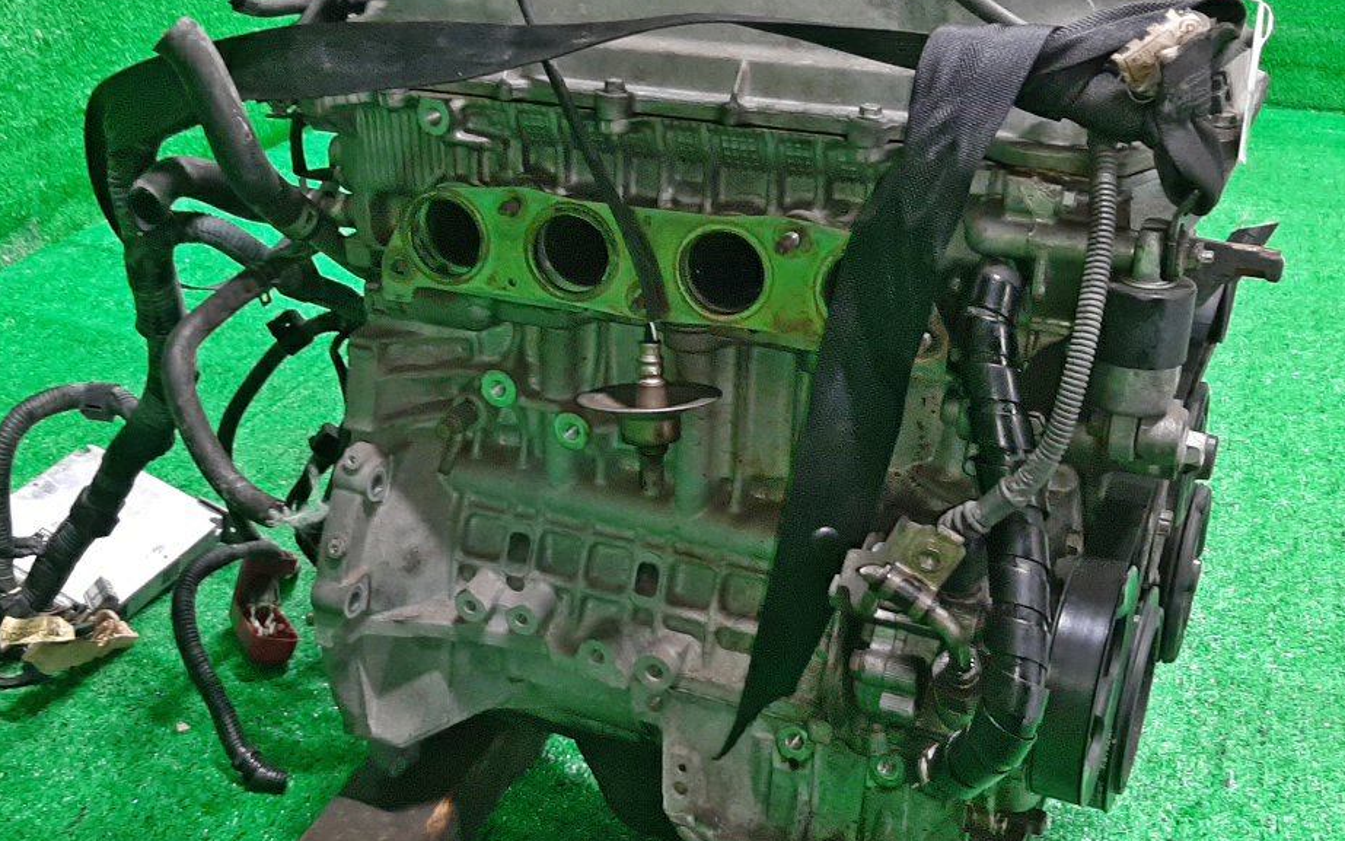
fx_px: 1576
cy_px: 466
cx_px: 535
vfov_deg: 29.8
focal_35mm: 43
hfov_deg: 45.9
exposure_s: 1/50
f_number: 1.7
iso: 204
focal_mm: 3.93
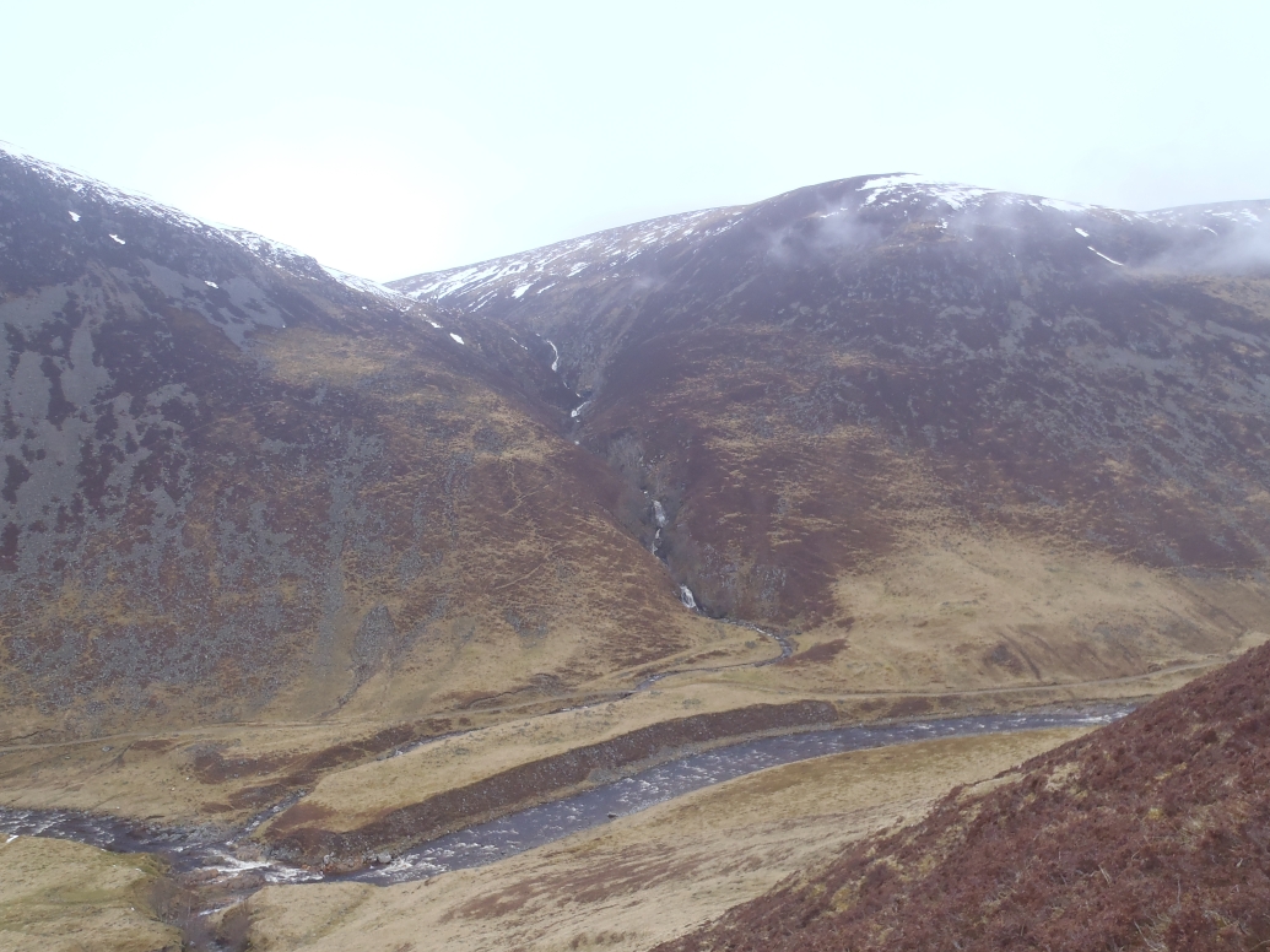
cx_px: 636
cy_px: 492
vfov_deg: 48.2
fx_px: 1064
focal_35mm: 29
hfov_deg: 61.7
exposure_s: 1/80
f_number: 4.5
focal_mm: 5
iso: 80
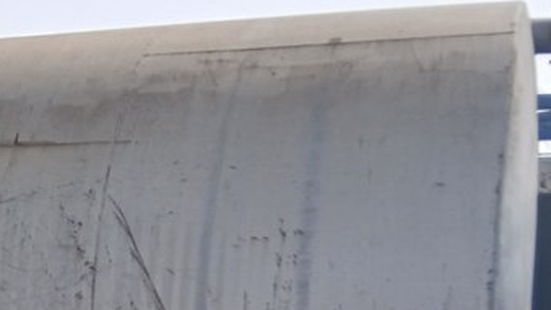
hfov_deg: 20.2
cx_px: -154
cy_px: 437
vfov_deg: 12.0
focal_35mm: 97
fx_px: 1418
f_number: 1.8
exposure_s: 1/483
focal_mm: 3.98
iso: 20
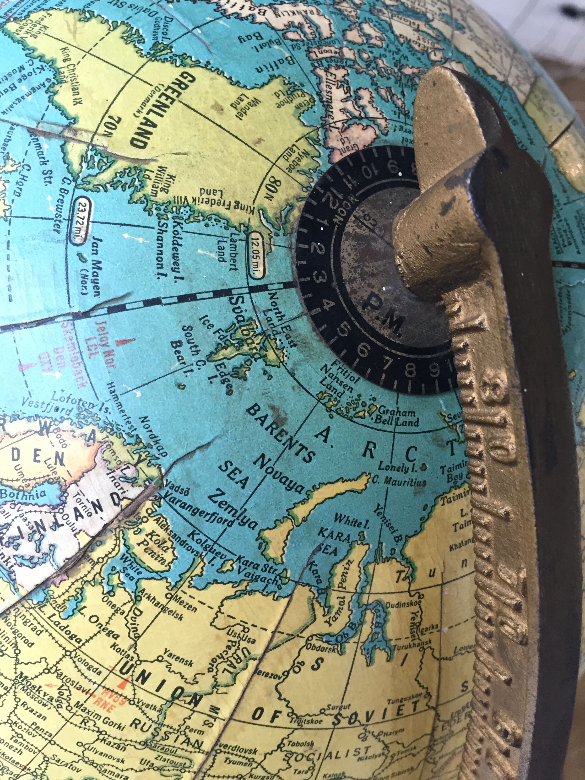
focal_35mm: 29
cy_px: 390
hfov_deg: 48.2
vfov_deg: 61.7
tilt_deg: -48.1
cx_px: 292
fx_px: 653
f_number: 2.2
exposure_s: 1/33
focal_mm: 4.15
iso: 64
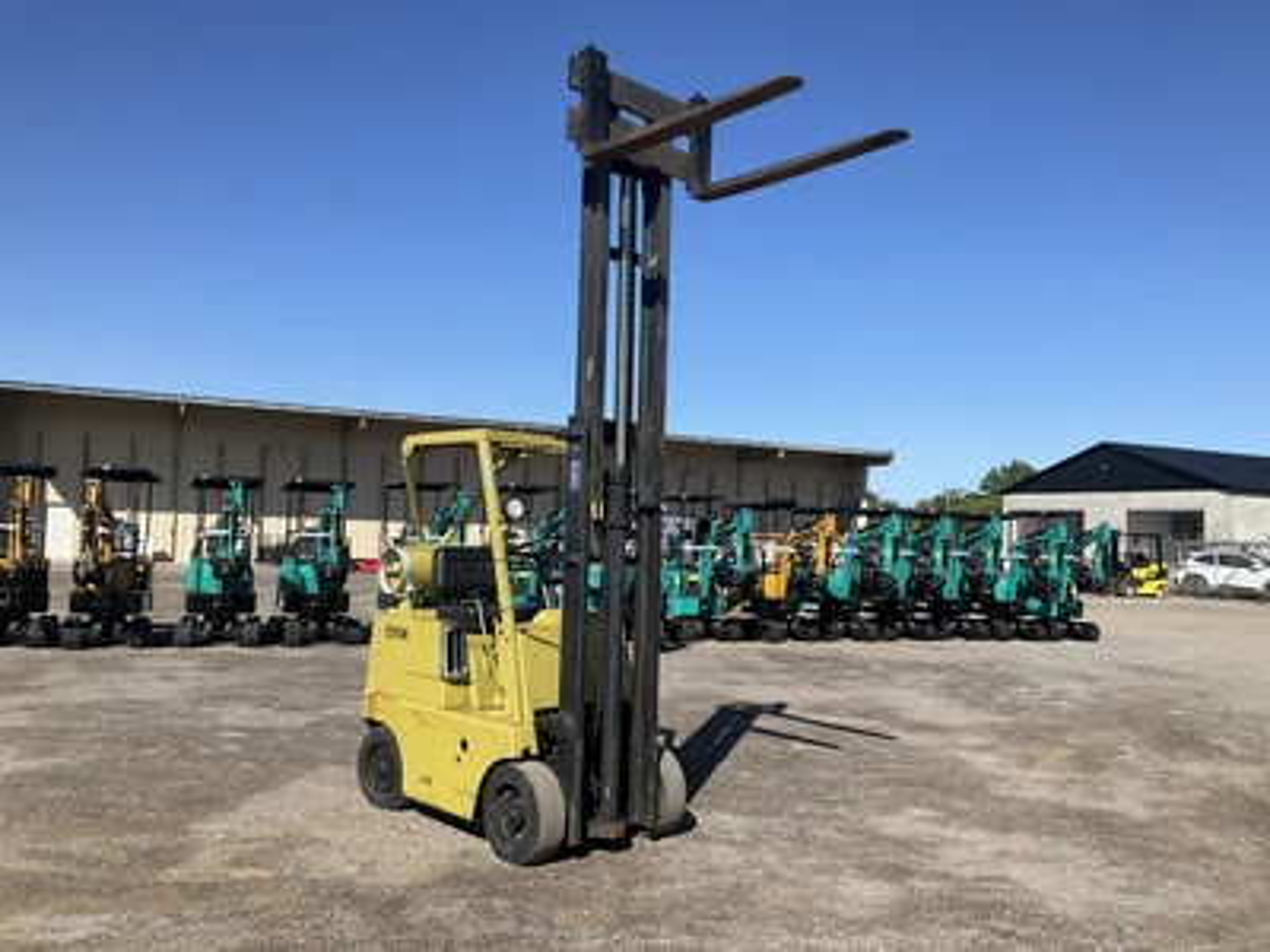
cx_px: 635
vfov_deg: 48.2
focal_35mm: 29
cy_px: 476
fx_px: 1064
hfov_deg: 61.7
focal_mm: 3
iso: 25
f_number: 1.8
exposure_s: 1/1912
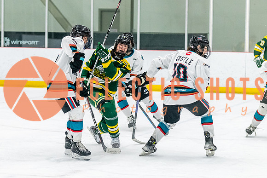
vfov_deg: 9.7
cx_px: 120
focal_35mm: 142
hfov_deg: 14.5
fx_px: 1050
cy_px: 111
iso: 4000
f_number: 2.8
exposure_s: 1/800
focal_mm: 86
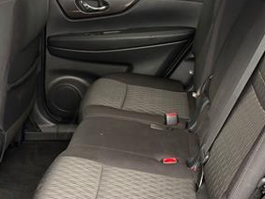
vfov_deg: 24.9
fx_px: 452
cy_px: 99
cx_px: 142
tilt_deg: -20.8
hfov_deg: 32.7
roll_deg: +0.3
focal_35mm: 59
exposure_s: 1/60
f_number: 1.6
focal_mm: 5.96
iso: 125
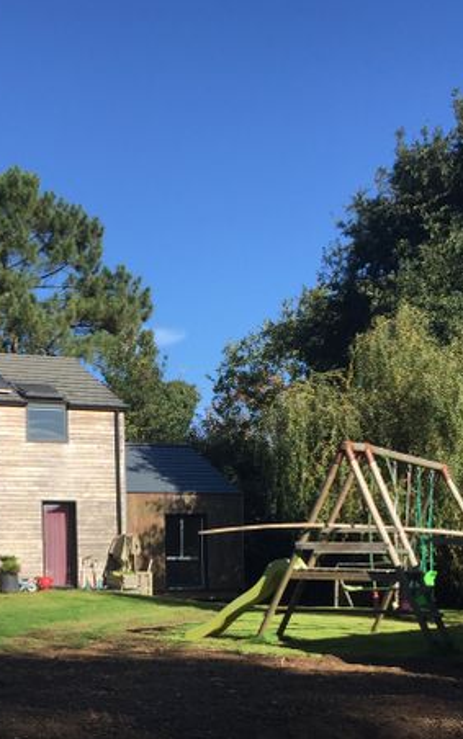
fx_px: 827
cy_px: 368
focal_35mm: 41
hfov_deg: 30.0
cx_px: 47
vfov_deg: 48.2
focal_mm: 4.15
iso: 32
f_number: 2.2
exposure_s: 1/1276
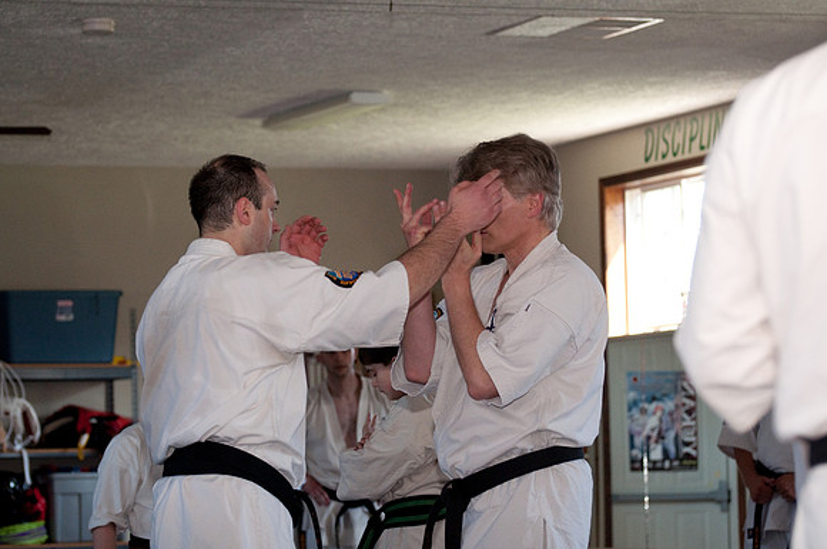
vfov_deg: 9.9
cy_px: 274
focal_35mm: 138
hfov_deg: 14.9
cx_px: 414
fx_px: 3166
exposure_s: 1/200
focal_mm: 92
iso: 800
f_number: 4.5
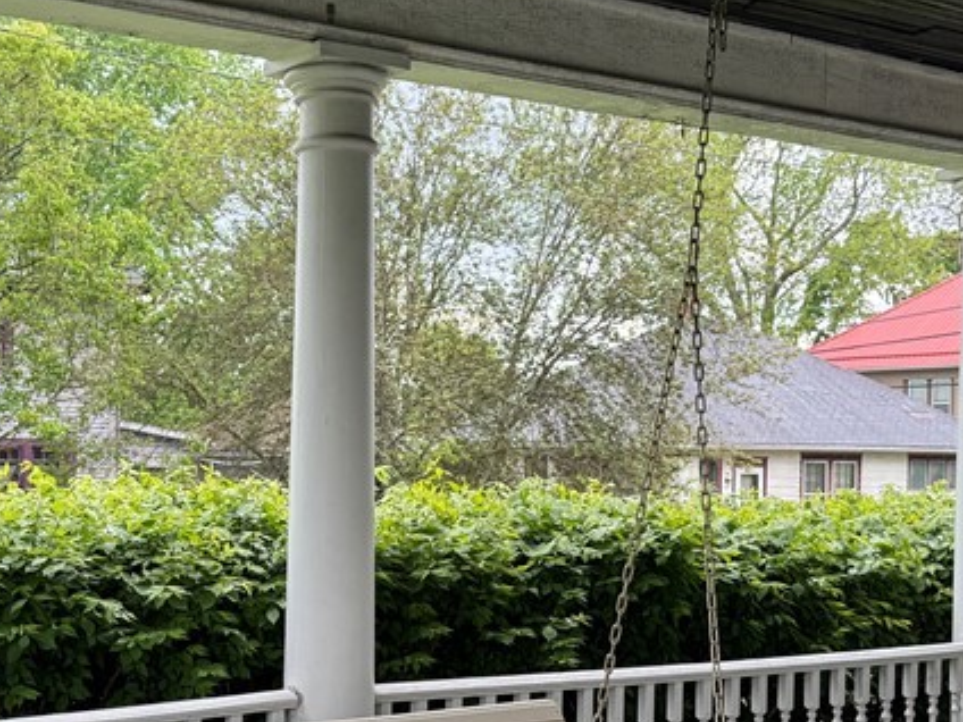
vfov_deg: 25.1
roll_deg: -1.2
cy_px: 479
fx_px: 1614
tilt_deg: -2.1
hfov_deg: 33.0
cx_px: 327
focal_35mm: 58
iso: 64
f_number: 1.78
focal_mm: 6.76
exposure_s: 1/197
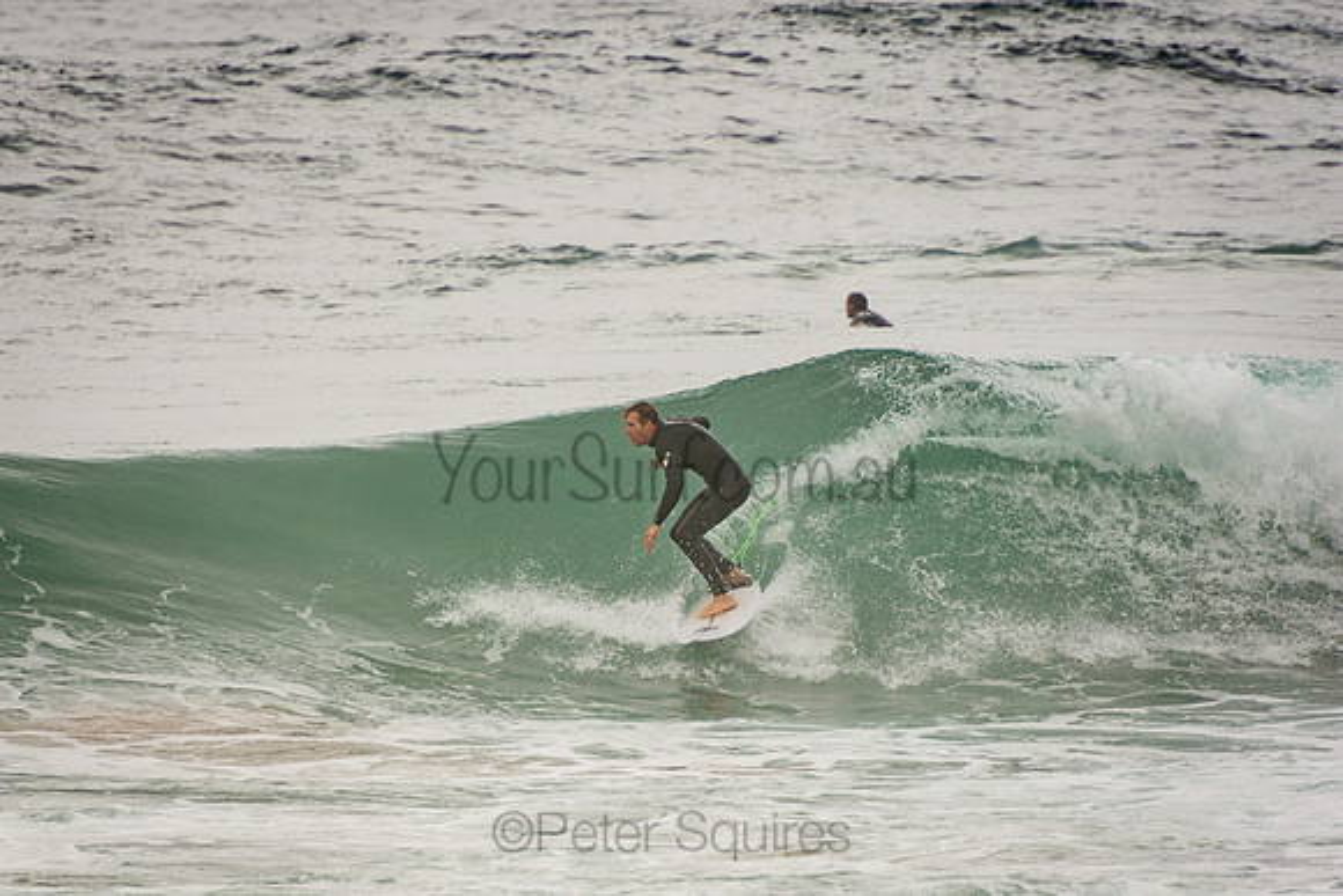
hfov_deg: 3.4
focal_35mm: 600
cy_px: 448
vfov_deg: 2.3
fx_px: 22388
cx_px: 672
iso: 320
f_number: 5.6
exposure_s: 1/1250
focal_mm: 400
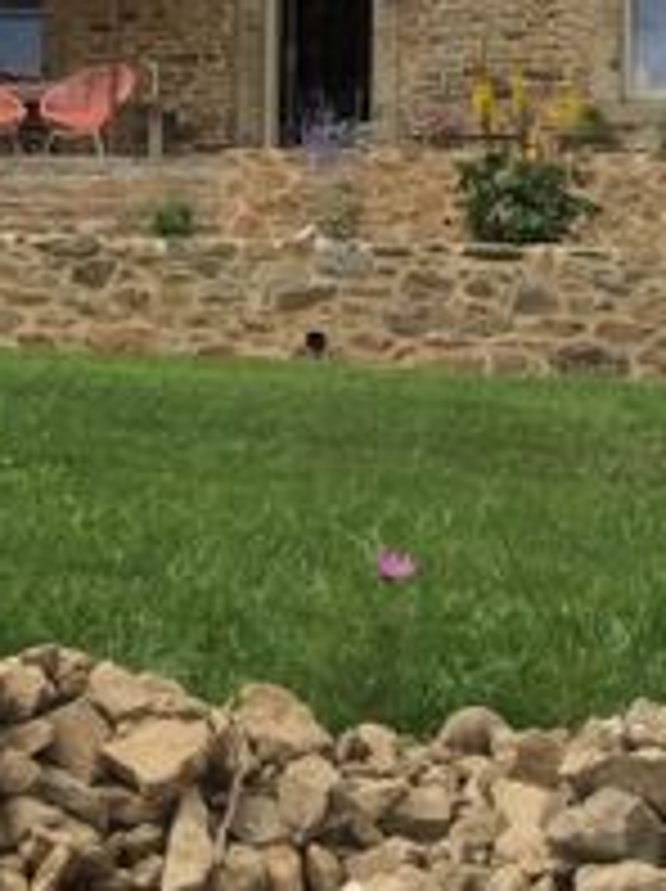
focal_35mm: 97
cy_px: 36
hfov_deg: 14.8
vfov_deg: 19.8
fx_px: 2494
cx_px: -72
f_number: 2.4
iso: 32
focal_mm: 3.3
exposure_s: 1/1789
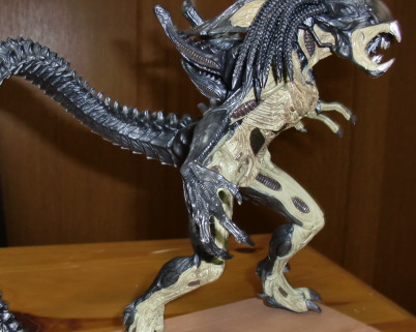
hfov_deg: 33.4
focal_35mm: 56
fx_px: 689
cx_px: 149
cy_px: 181
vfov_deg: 27.1
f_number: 2.8
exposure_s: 1/30
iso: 125
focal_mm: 6.3
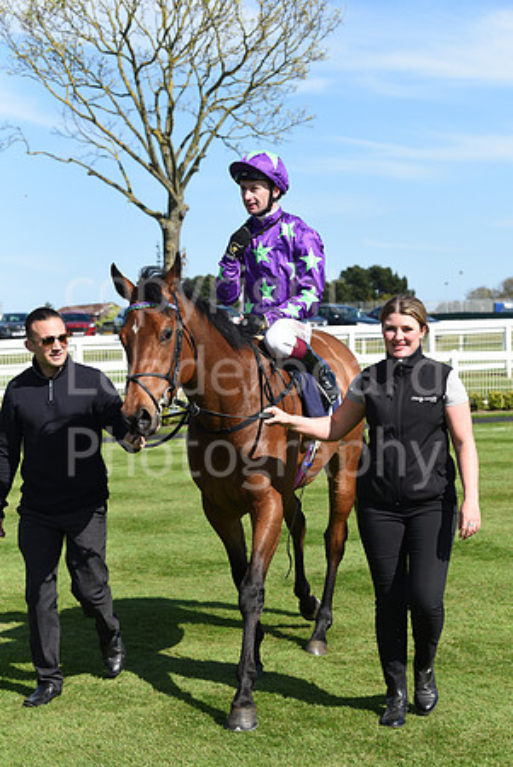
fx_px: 1493
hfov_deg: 19.5
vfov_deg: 28.8
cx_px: 256
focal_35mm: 70
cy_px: 384
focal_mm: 70
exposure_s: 1/2000
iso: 400
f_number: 5.6
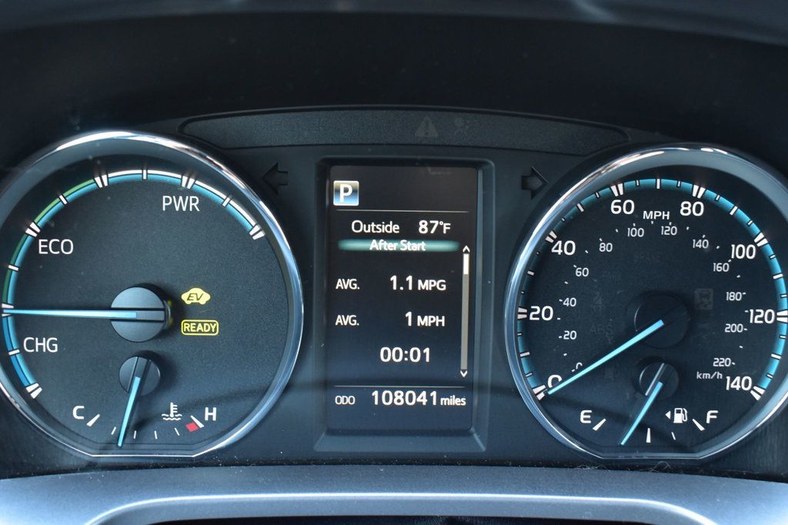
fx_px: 886
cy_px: 262
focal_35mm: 40
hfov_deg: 47.9
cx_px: 394
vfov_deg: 33.0
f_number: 6.3
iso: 1600
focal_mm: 27
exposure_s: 1/15
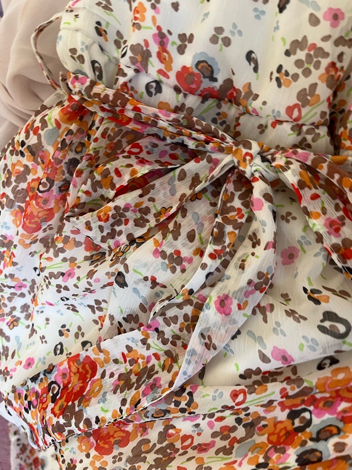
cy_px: 235
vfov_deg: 67.3
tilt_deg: -58.0
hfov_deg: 53.1
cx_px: 176
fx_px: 353
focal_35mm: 26
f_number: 1.6
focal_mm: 5.1
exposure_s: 1/90
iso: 125
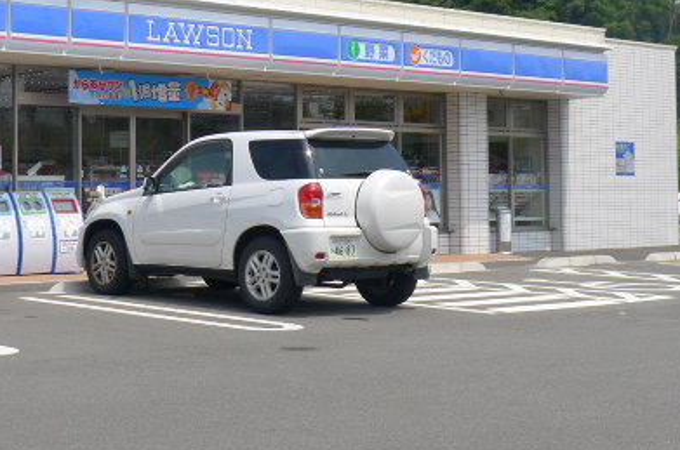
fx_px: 1451
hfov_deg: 25.9
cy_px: 116
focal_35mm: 77
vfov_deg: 17.5
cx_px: 136
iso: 80
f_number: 4
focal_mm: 10
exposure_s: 1/800
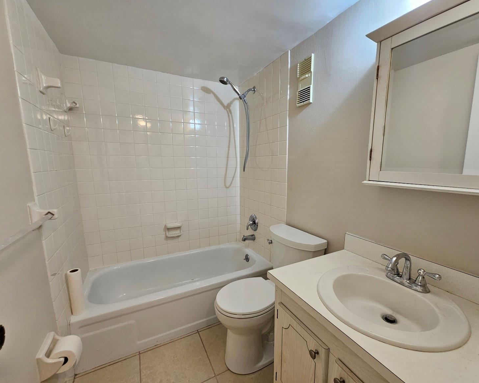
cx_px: 253
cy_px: 195
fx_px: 198
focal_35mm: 14
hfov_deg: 100.6
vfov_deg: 88.0
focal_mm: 2.2
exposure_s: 1/60.2
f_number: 2.2
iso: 160
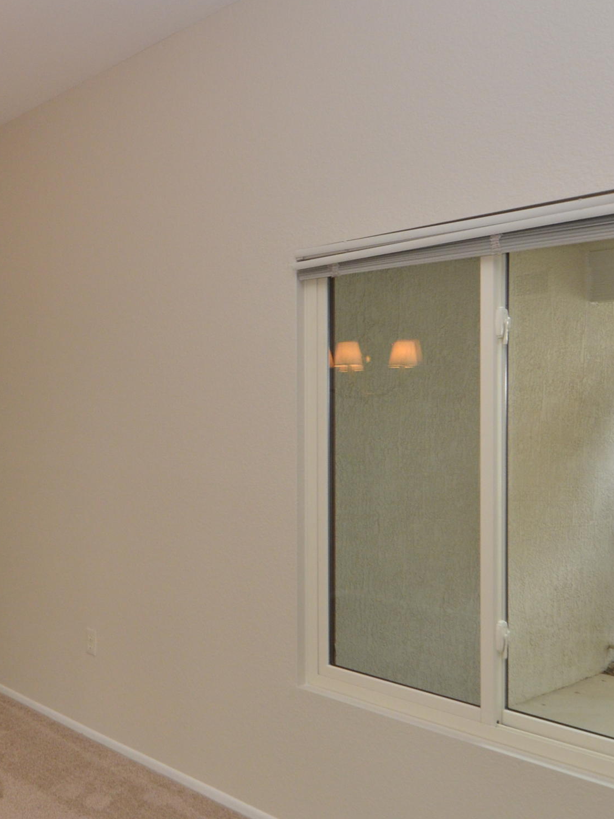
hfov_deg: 37.8
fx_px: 828
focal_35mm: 35
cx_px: 54
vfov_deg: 52.6
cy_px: 413
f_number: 7.1
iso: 800
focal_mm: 12
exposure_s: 1/60
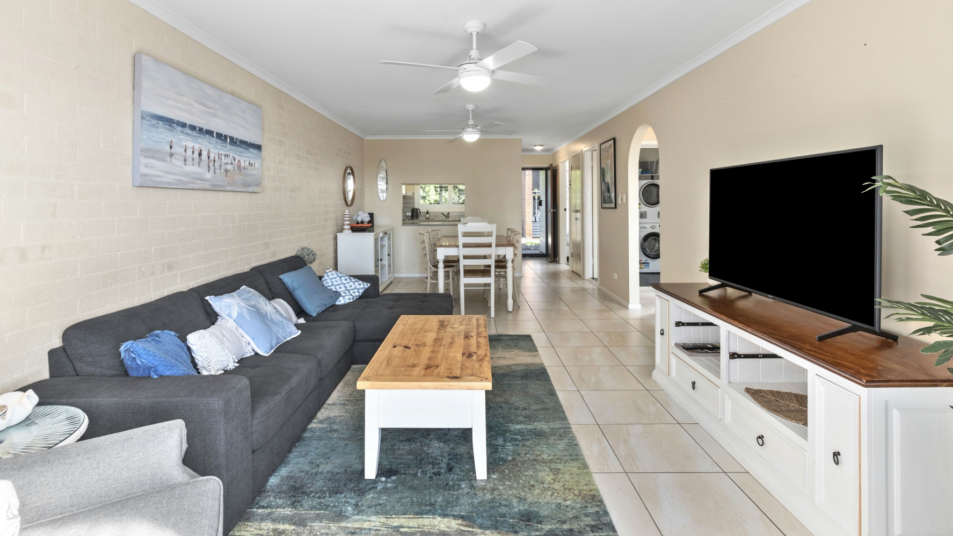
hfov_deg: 95.9
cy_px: 208
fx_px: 430
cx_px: 467
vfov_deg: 63.2
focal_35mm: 17
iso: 100
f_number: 8
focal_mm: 10
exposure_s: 1/3
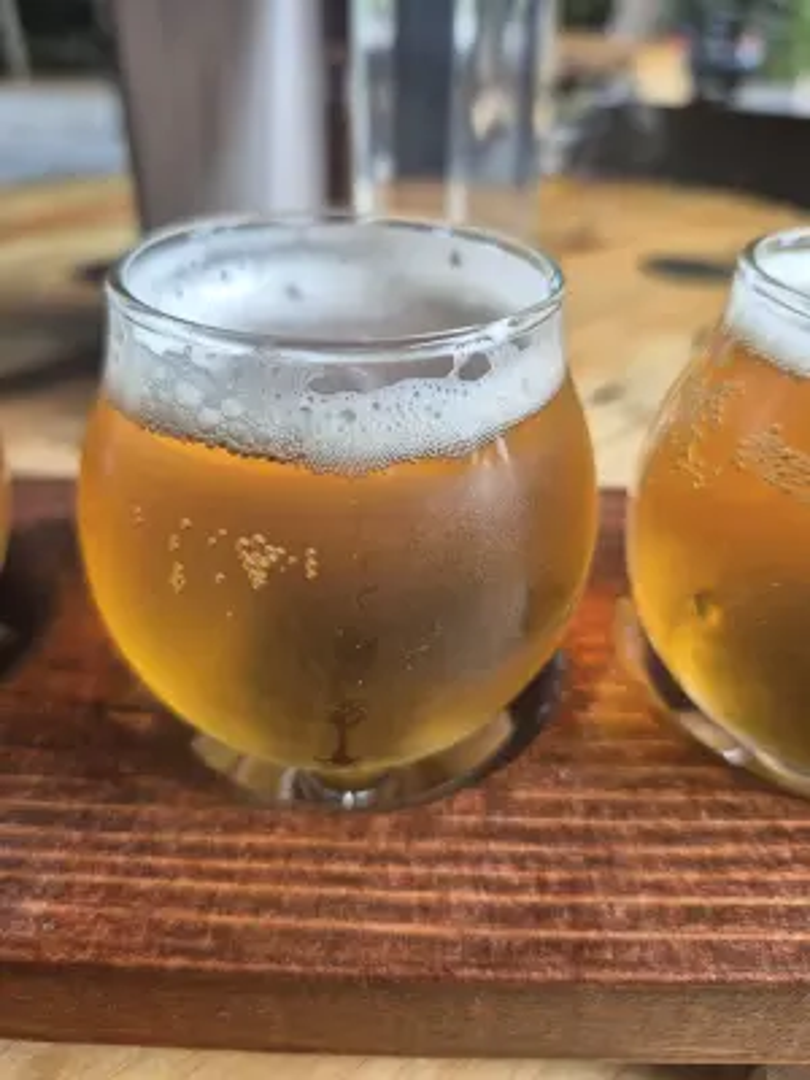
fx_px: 718
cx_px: 405
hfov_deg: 58.9
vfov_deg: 73.9
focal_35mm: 23
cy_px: 540
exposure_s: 1/180
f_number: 1.8
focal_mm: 5.4
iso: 40
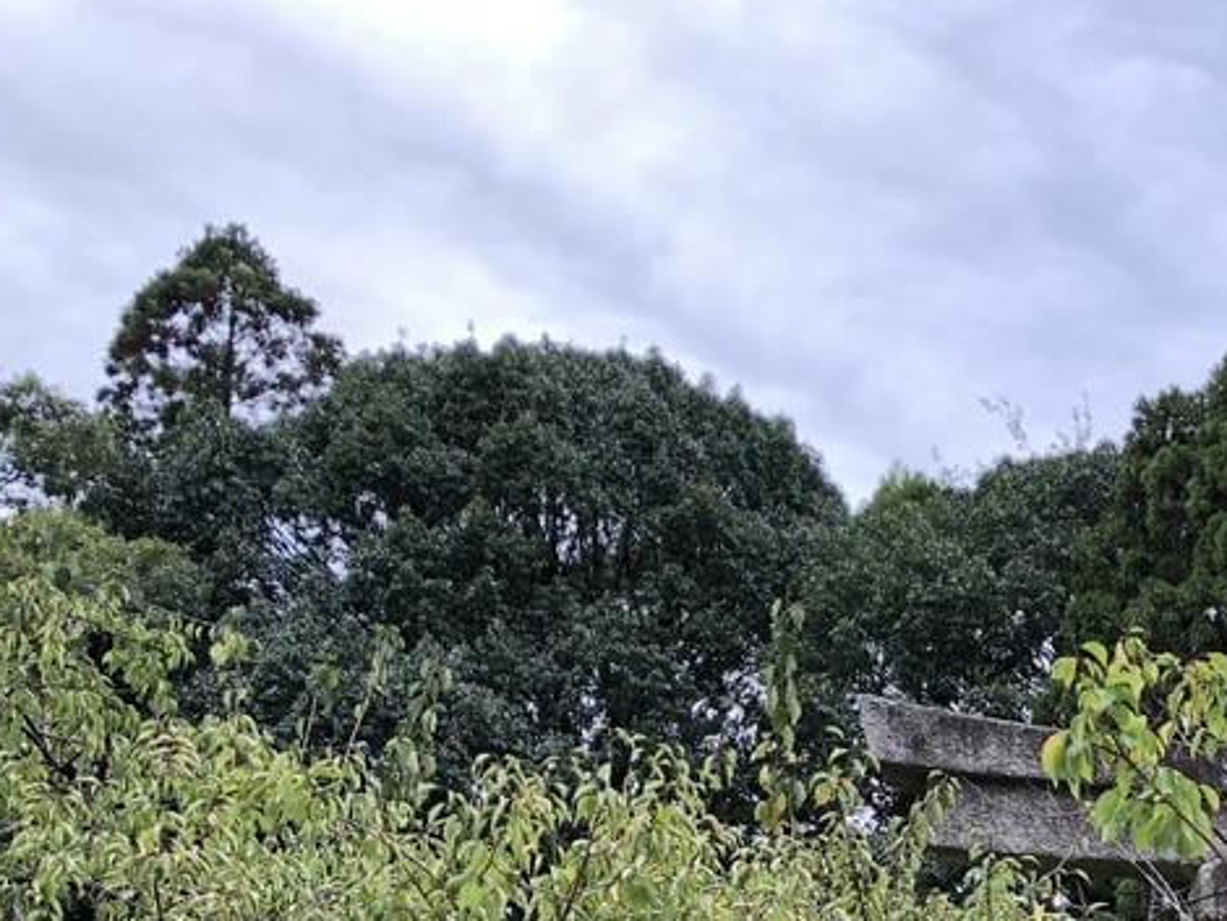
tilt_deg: +11.0
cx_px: 1512
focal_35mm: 74
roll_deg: -1.1
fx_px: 2624
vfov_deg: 18.8
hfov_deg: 23.8
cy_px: 1117
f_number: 1.8
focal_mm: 3.99
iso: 20
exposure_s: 1/267
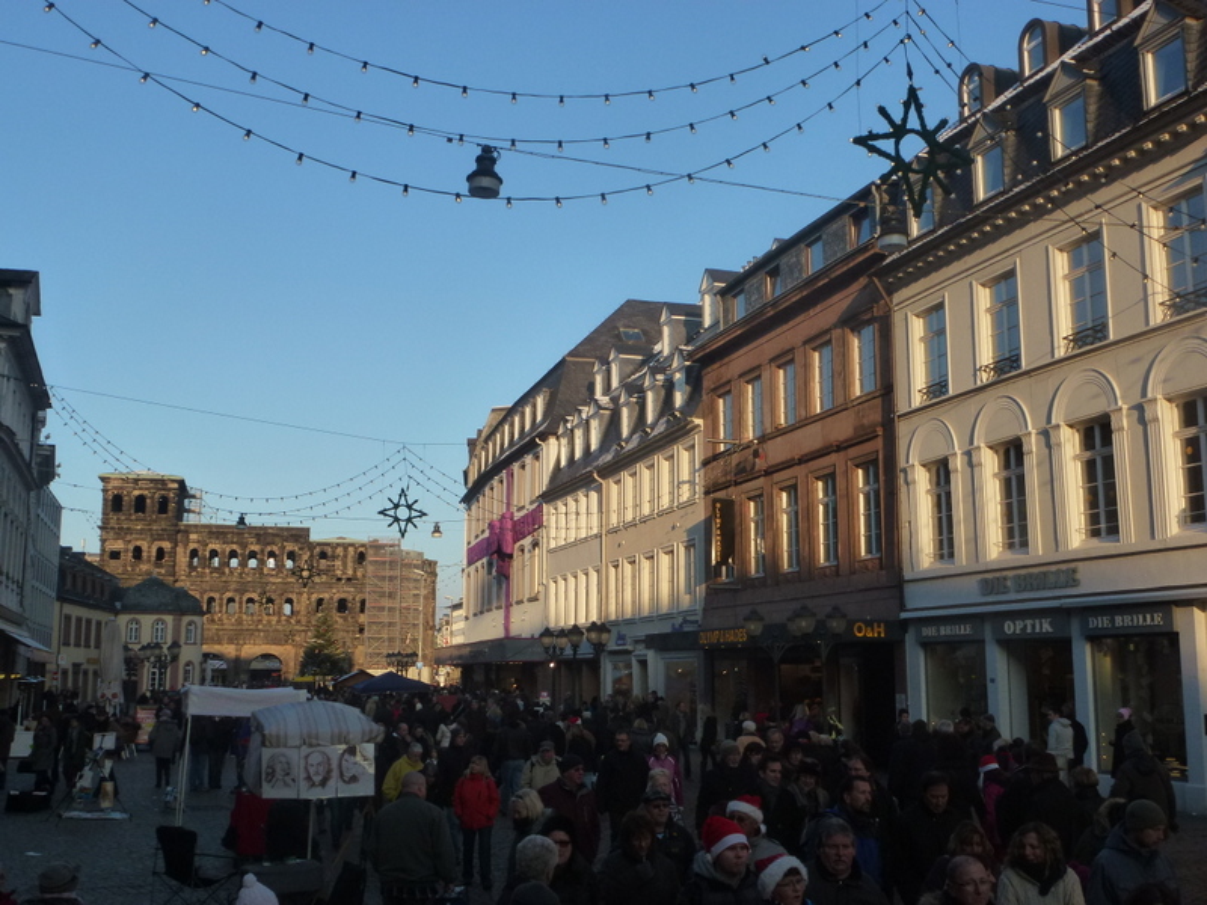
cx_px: 604
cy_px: 452
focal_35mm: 36
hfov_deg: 51.4
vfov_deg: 39.7
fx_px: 1255
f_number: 4
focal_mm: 6.4
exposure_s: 1/500
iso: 160
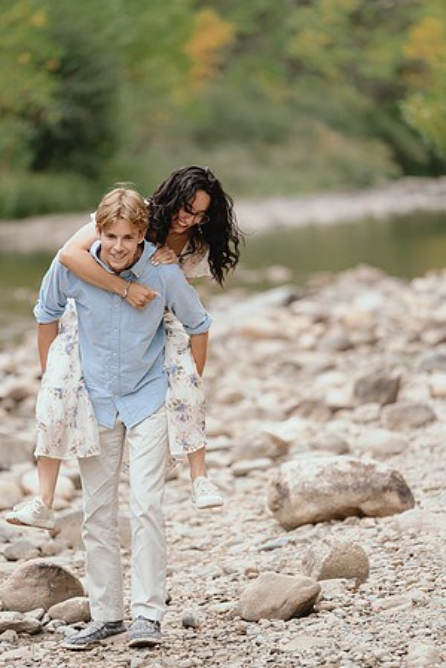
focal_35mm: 200
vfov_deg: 10.3
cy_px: 334
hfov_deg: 6.9
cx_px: 223
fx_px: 3716
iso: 250
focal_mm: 200
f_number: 2.8
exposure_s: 1/250
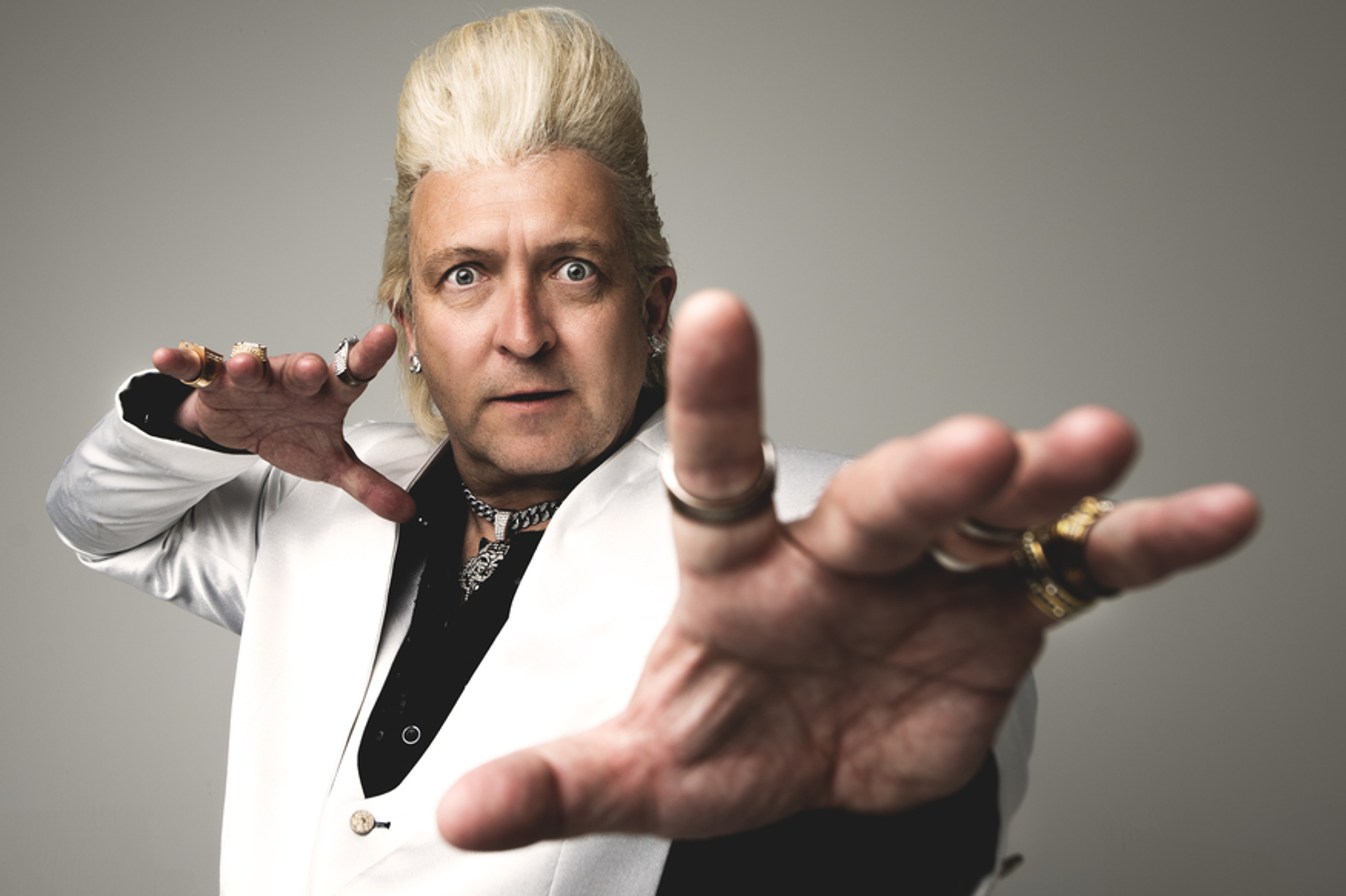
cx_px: 673
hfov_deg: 73.8
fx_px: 897
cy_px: 448
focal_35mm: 24
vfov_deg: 53.1
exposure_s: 1/250
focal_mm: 24
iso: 50
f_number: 6.3
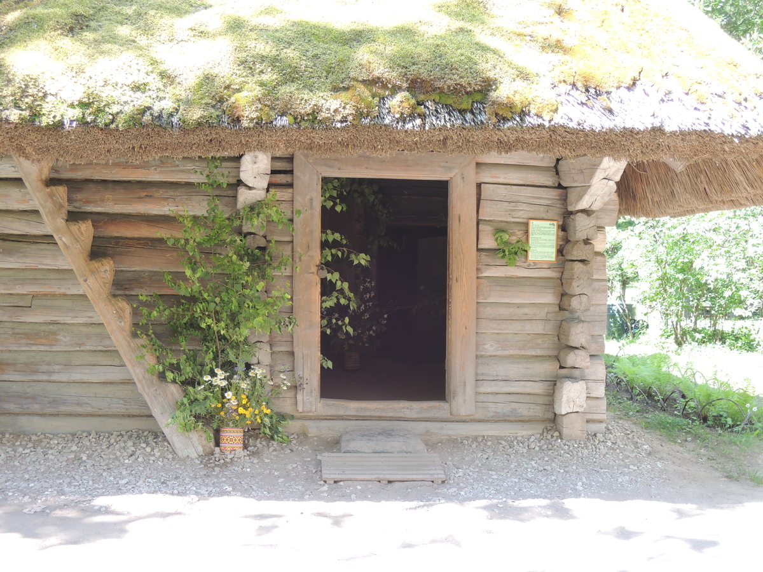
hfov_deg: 42.1
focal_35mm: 45
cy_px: 286
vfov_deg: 32.2
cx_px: 382
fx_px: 992
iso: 125
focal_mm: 8.1
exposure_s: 1/50
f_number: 3.5
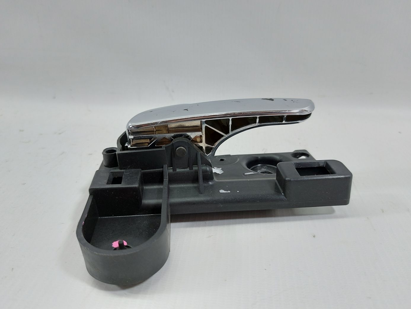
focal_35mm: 24
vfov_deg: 56.8
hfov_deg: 71.6
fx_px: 285
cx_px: 206
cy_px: 154
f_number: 1.8
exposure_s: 1/50
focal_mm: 5.23
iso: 64
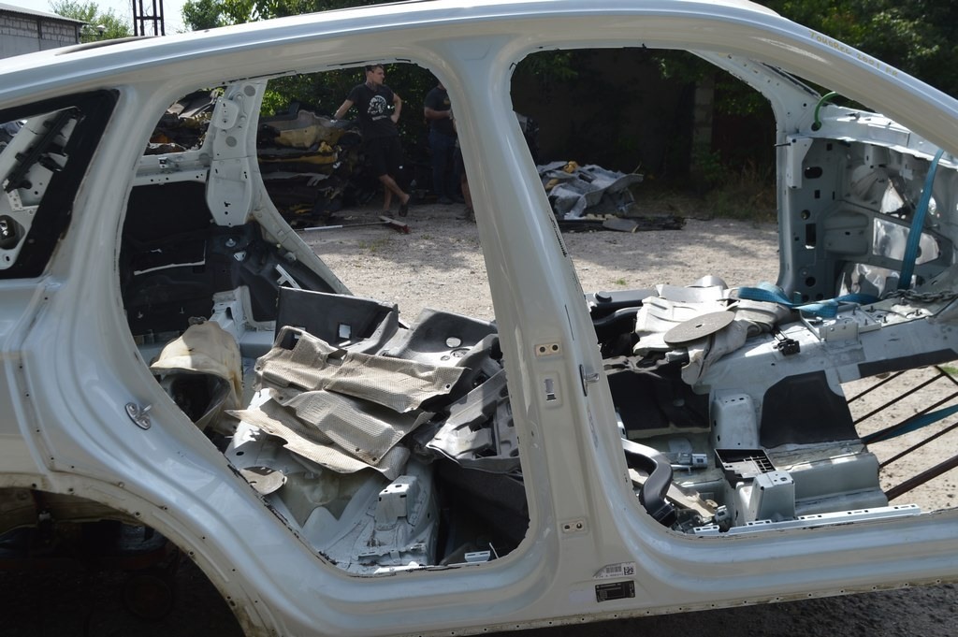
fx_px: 957
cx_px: 479
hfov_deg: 53.2
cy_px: 318
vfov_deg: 36.8
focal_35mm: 36
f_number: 8
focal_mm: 24
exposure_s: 1/250
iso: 100
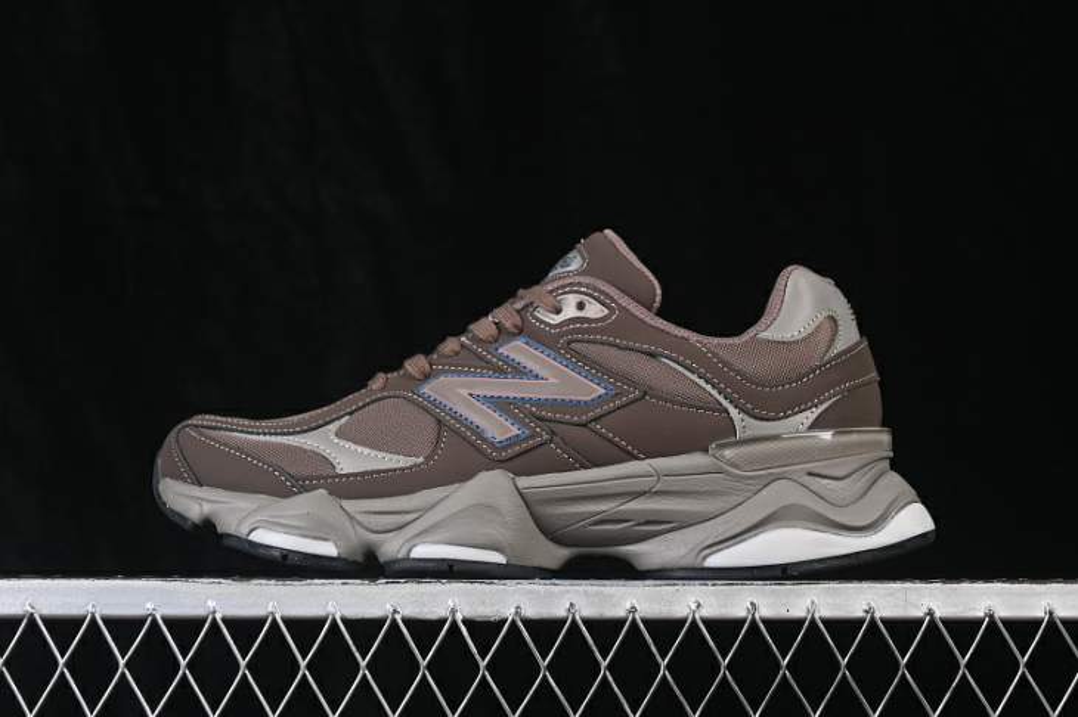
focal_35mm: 75
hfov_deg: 27.0
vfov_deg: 18.2
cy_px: 358
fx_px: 2245
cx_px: 539
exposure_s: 1/60
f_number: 6.3
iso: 160
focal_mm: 50
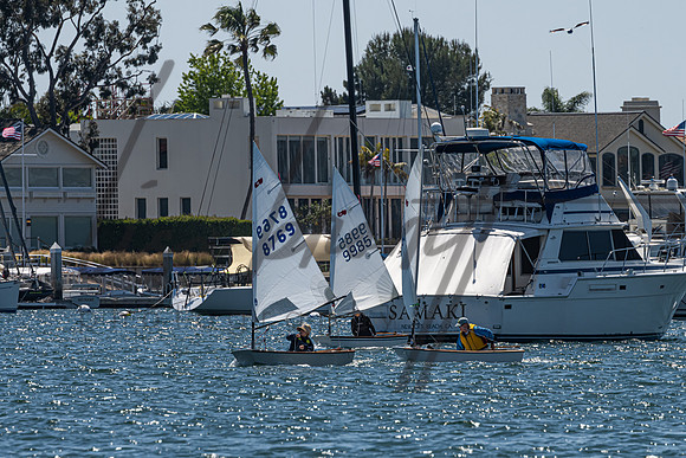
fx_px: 10412
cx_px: 343
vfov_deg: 2.5
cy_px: 255
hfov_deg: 3.8
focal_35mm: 546
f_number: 11
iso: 400
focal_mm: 400
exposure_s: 1/800
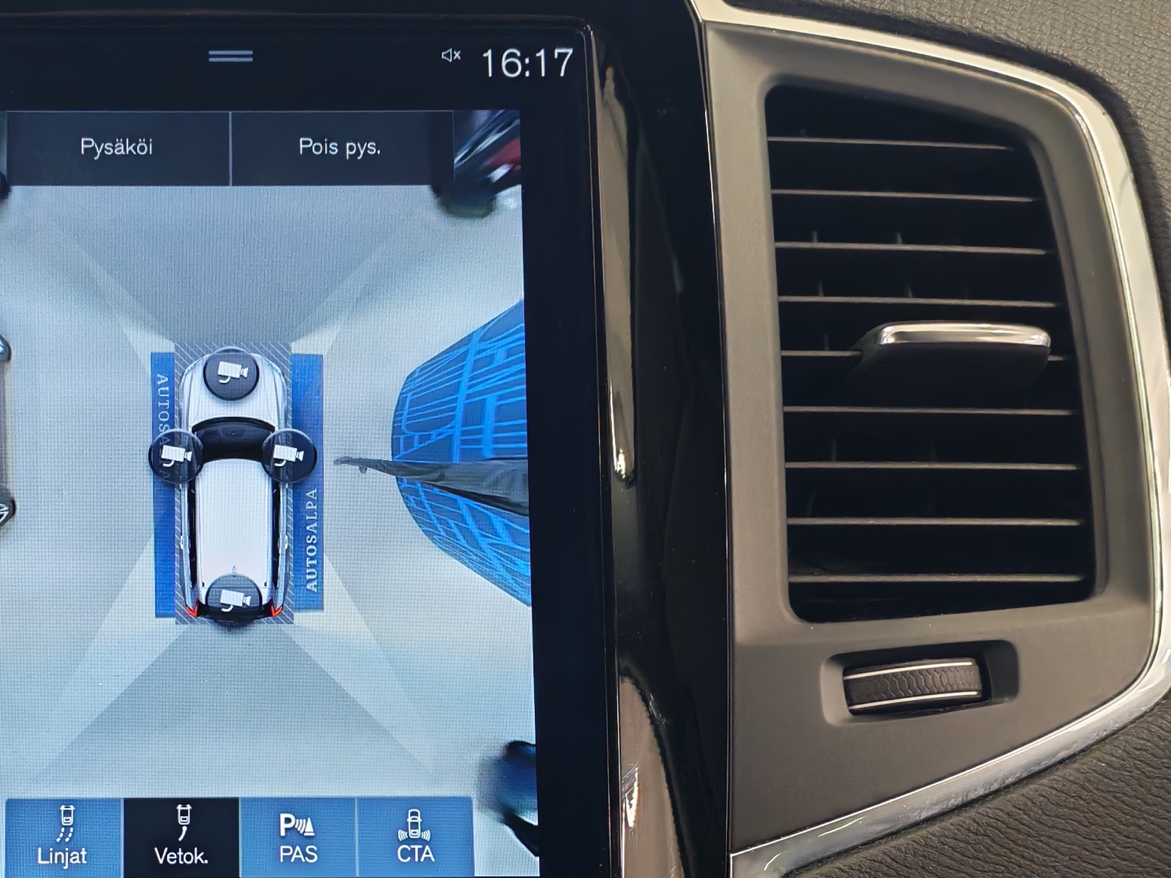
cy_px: 759
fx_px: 2165
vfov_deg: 22.5
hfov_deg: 29.5
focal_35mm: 64
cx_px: 222
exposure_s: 1/50
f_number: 1.9
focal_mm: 6.12
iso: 1250
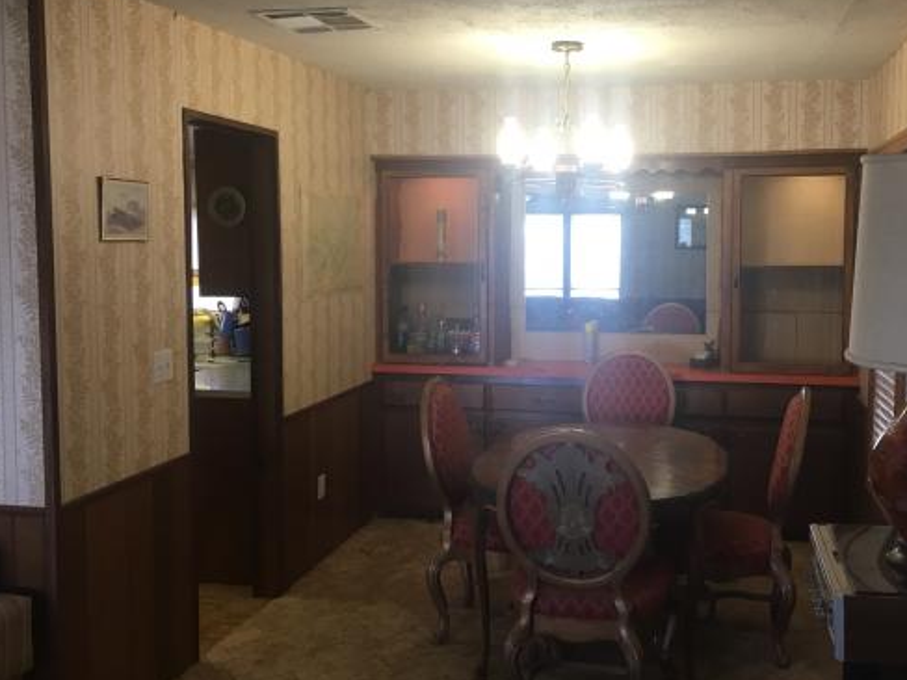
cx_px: 556
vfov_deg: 37.7
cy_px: 303
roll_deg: -0.9
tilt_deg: -4.4
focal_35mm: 38
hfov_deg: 48.6
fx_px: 996
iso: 64
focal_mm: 4.15
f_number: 2.2
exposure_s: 1/30
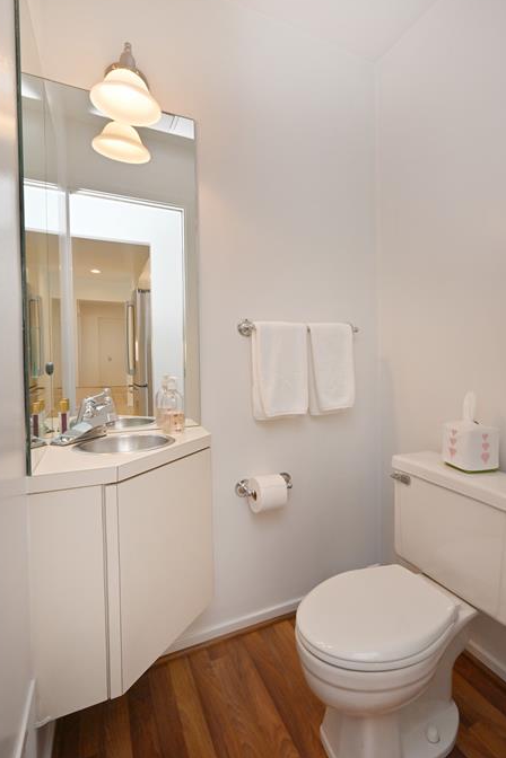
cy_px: 416
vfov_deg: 94.4
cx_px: 274
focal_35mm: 17
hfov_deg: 71.7
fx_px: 349
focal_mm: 14.5
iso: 320
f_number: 9
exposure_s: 1/60
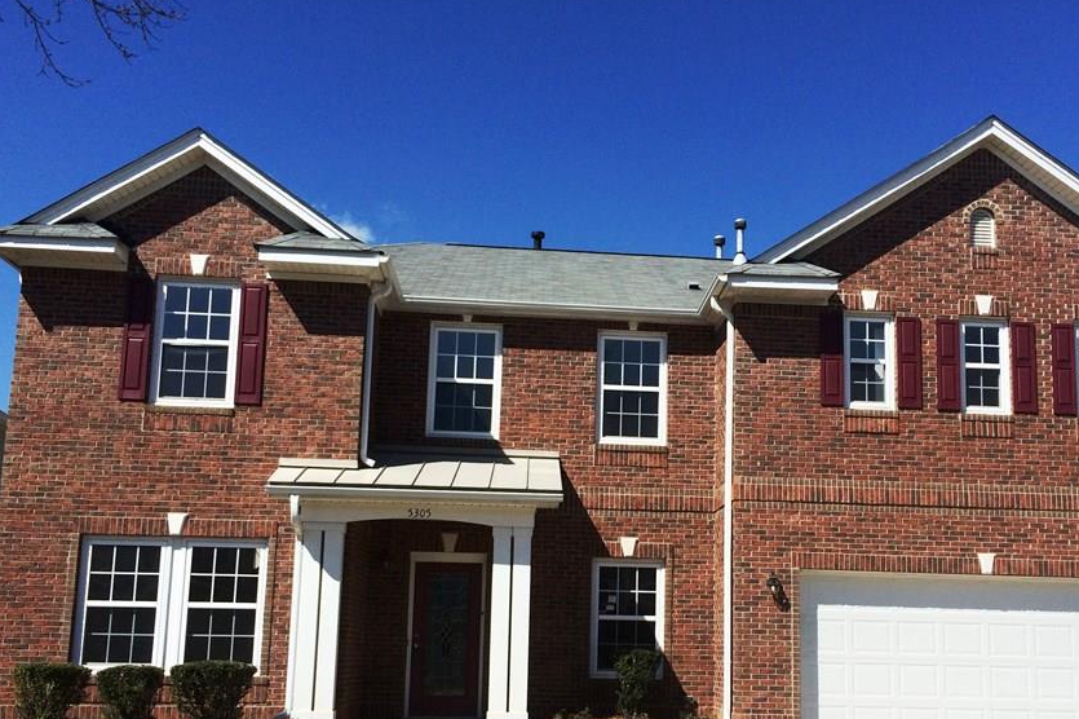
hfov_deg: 51.7
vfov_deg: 35.6
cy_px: 480
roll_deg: -1.3
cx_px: 628
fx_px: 1108
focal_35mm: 37
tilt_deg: +8.2
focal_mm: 4.15
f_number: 2.2
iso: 32
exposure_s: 1/3731
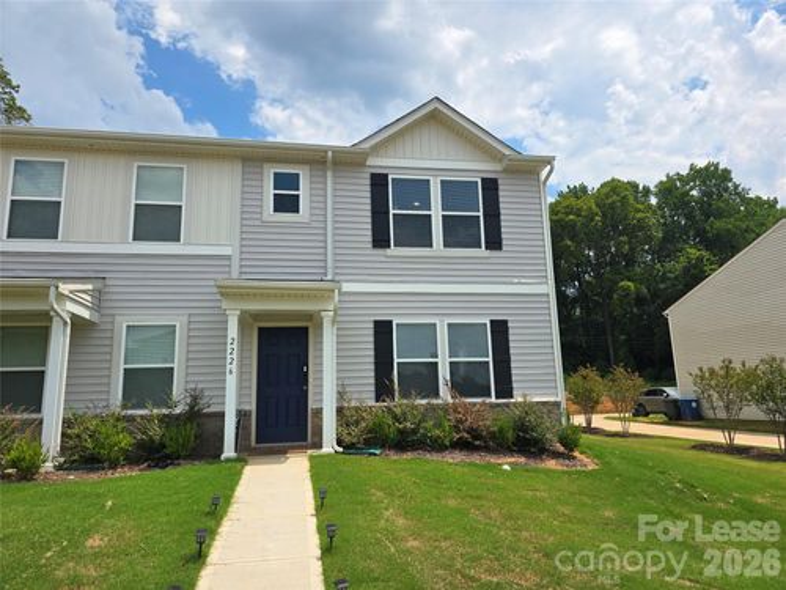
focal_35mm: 23
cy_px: 295
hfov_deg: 73.9
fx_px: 522
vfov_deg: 58.9
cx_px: 393
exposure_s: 1/973
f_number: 1.7
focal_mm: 6.3
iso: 12
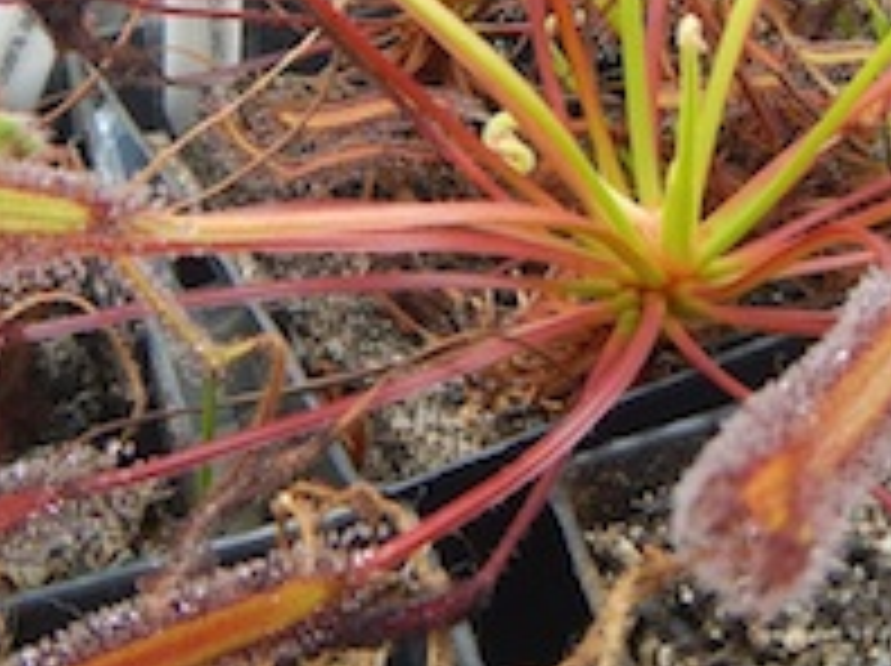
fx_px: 1980
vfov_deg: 18.2
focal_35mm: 77
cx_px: 565
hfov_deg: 25.3
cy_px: -104
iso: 125
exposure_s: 1/60
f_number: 3.9
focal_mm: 5.9
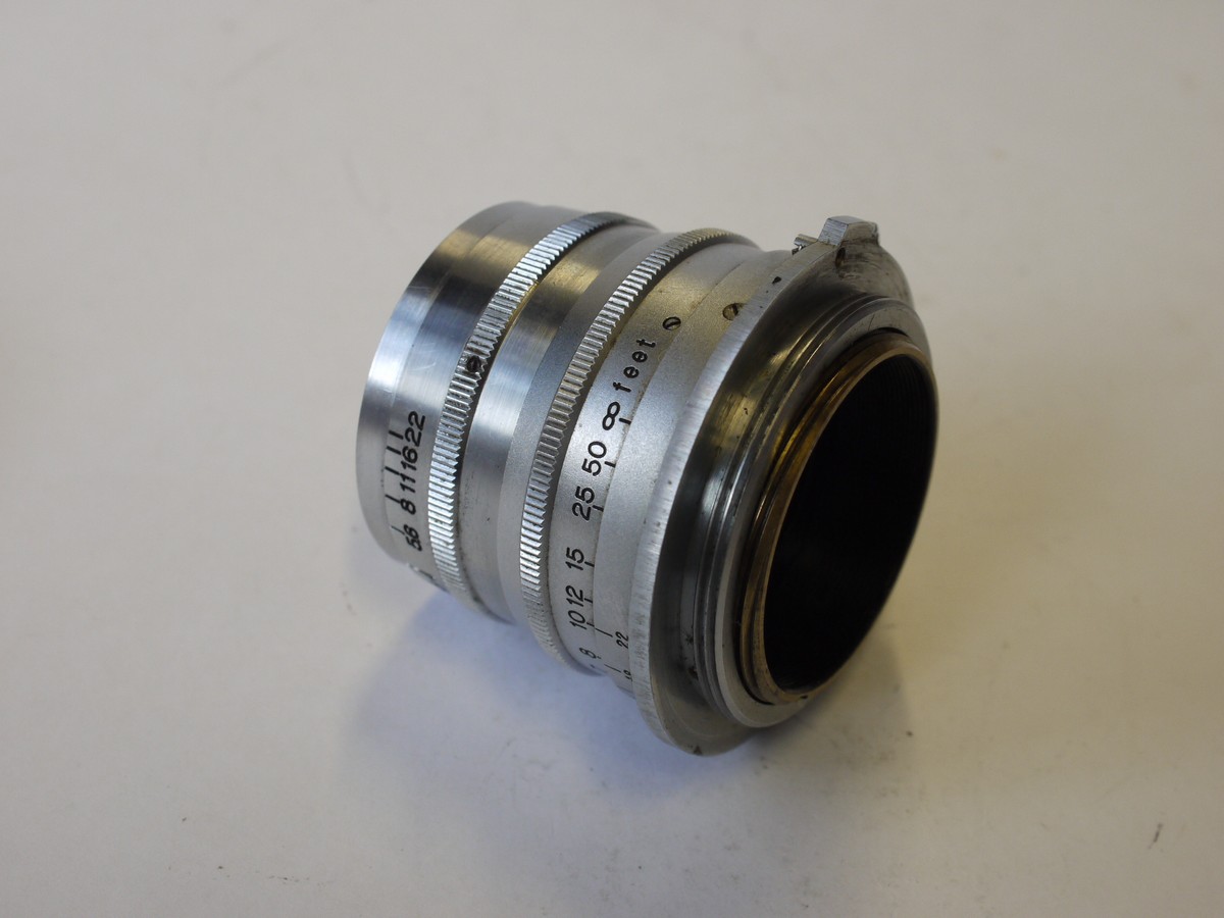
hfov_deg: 32.2
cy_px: 459
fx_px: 2122
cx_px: 612
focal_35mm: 60
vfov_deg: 24.4
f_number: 8
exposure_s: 1/60
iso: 400
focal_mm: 30
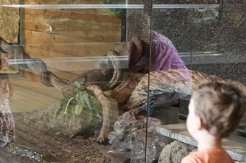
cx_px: 7
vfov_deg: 13.3
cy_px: 105
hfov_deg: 19.3
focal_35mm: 103
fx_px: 703
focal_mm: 35
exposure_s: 1/160
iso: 5000
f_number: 4
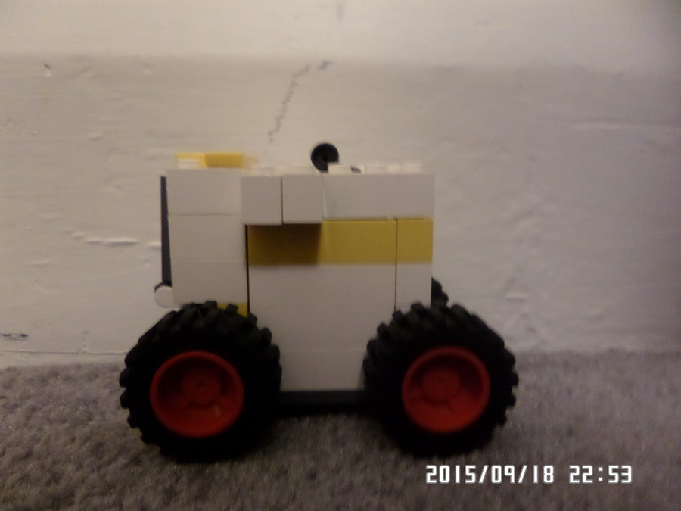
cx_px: 340
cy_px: 256
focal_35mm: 24
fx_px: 472
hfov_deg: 71.6
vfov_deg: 56.8
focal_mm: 4.3
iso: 400
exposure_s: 1/10
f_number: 3.1
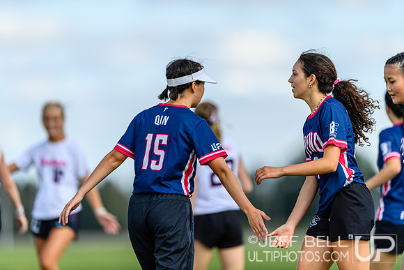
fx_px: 4490
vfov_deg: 3.4
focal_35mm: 400
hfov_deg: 5.2
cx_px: 202
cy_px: 135
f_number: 3.2
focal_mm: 400
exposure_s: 1/2000
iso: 100
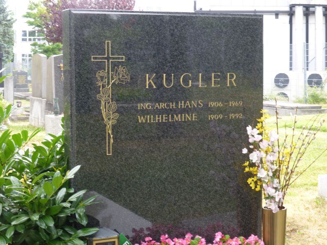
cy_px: 122
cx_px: 164
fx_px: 661
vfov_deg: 21.0
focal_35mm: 70
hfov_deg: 27.8
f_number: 5
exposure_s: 1/60
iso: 160
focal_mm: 12.5
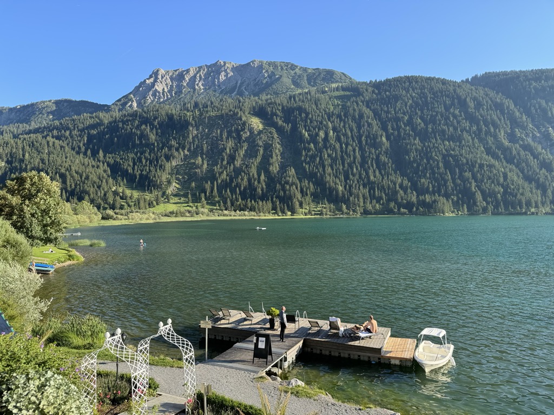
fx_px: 384
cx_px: 277
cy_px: 208
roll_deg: +0.2
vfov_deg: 56.8
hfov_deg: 71.6
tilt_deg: -0.2
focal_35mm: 24
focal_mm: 6.76
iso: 80
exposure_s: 1/1172
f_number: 1.78
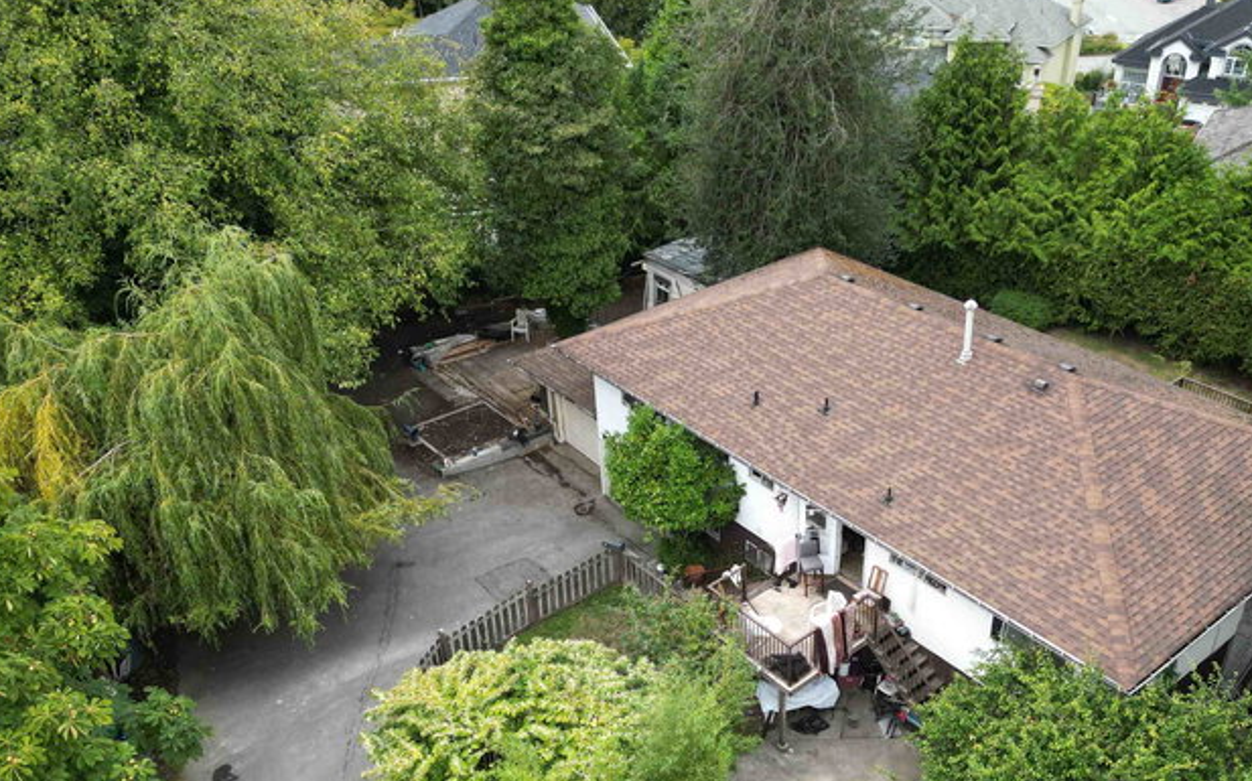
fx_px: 1125
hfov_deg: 57.9
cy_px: 497
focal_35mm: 33
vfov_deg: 38.0
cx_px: 718
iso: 100
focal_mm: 6.72
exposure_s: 1/350
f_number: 1.7
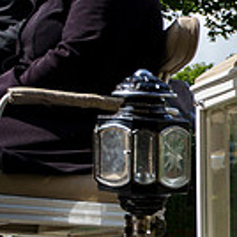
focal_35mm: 132
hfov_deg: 10.9
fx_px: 1022
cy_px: 236
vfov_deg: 13.1
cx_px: 601
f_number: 3.5
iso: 200
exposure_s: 1/2500
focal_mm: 28
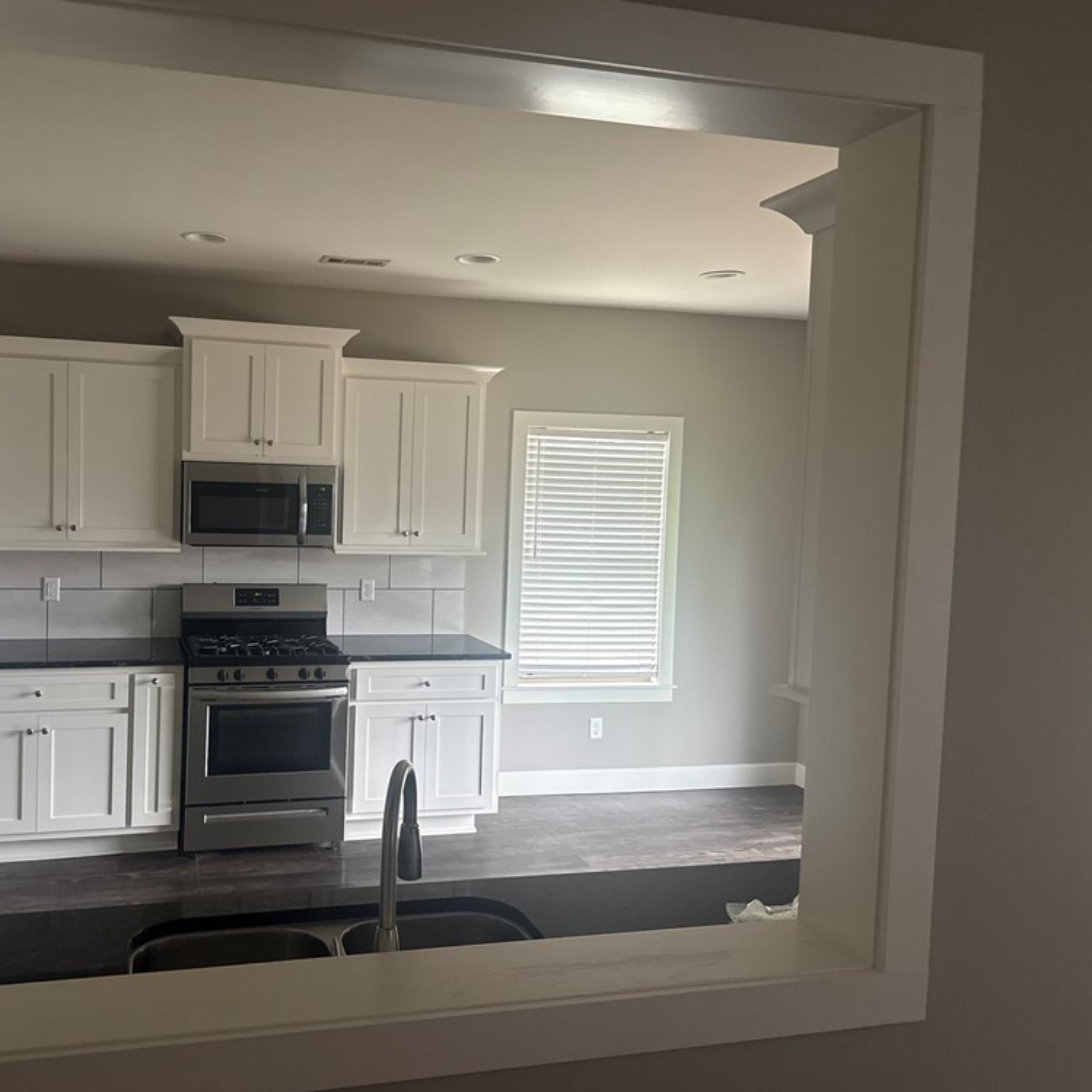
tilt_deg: -2.7
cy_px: 541
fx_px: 1035
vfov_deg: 55.6
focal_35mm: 29
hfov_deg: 54.7
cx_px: 383
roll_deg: -1.6
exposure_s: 1/60
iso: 400
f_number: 1.78
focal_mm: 6.76
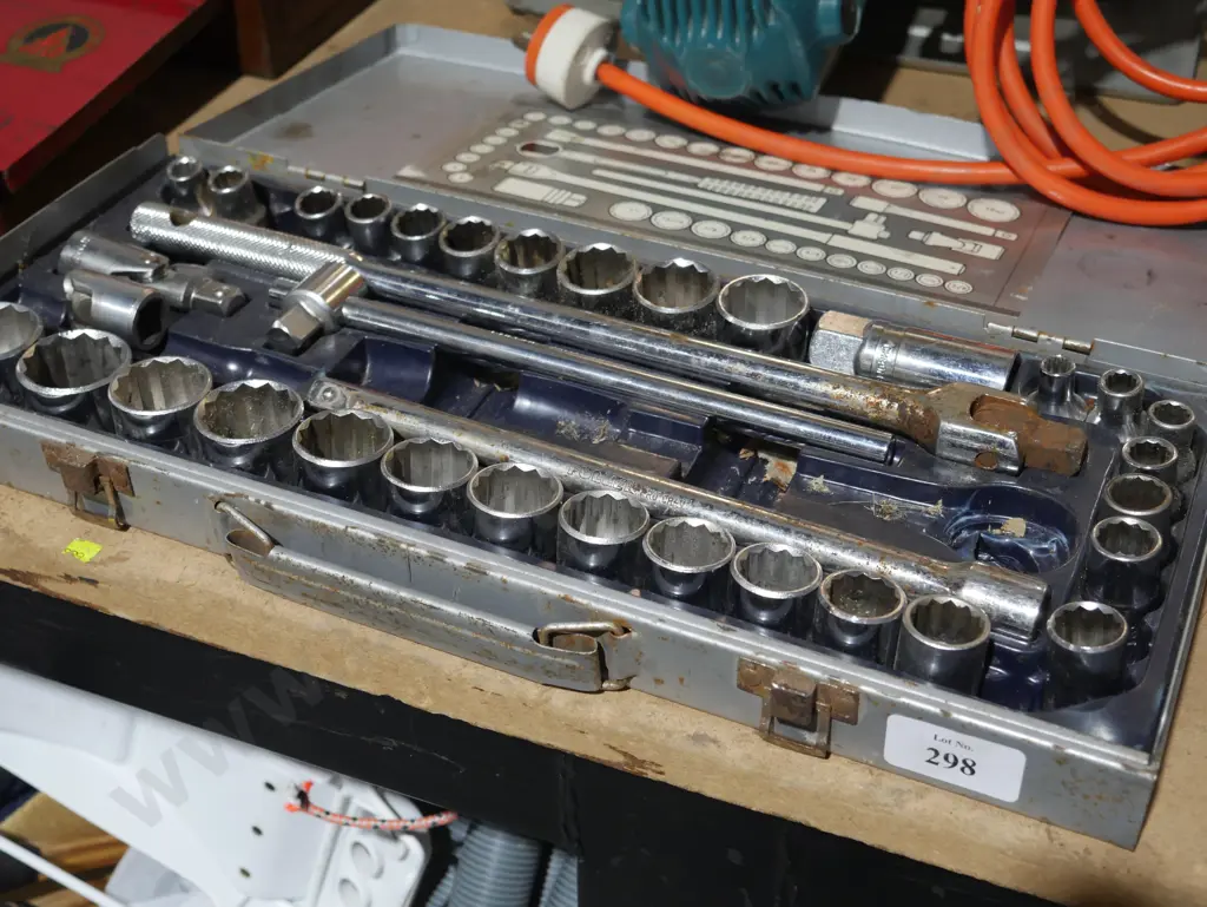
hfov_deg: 39.6
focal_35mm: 48
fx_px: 1674
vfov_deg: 30.3
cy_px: 454
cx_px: 604
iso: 800
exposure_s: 1/60
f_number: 5.2
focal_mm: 24
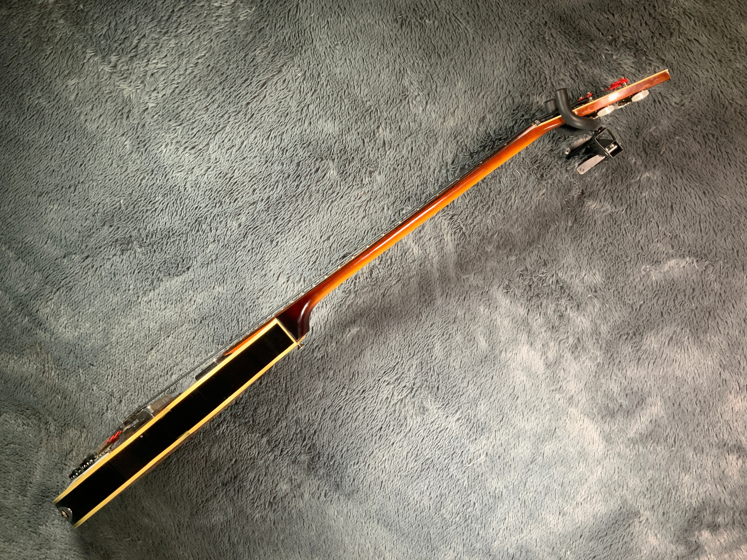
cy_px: 280
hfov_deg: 61.7
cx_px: 374
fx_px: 626
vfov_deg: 48.2
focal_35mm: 29
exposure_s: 1/104
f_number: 1.8
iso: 64
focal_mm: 3
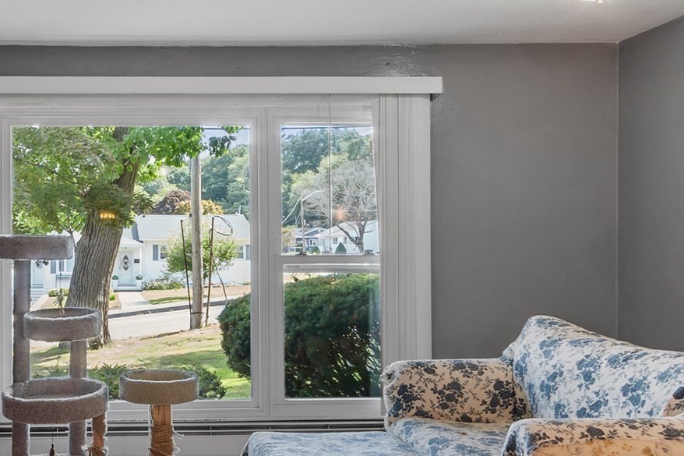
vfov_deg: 37.8
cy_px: 243
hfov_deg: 51.4
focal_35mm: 35
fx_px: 665
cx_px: 146
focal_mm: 10
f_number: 8
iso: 320
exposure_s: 1.6
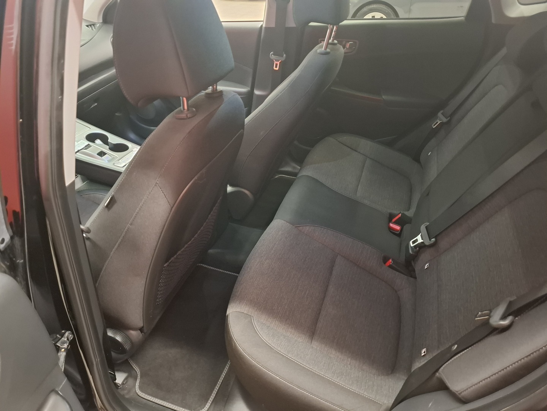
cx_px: 274
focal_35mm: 23
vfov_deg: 58.9
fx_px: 363
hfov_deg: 73.9
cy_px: 206
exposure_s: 1/25
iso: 800
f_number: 1.8
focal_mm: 5.54
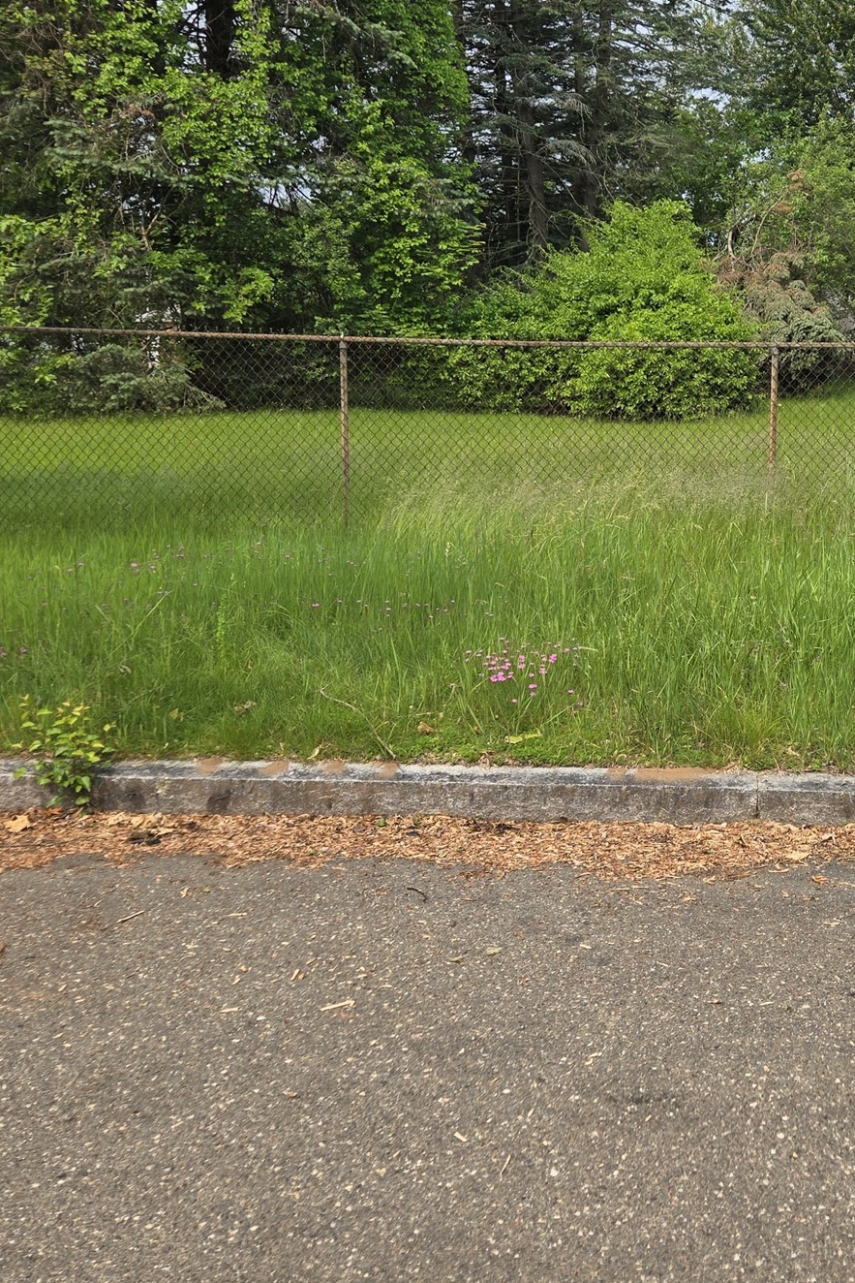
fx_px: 1318
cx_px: 718
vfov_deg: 51.7
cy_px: 544
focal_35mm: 37
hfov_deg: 34.5
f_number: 1.8
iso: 25
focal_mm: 5.4
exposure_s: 1/1372
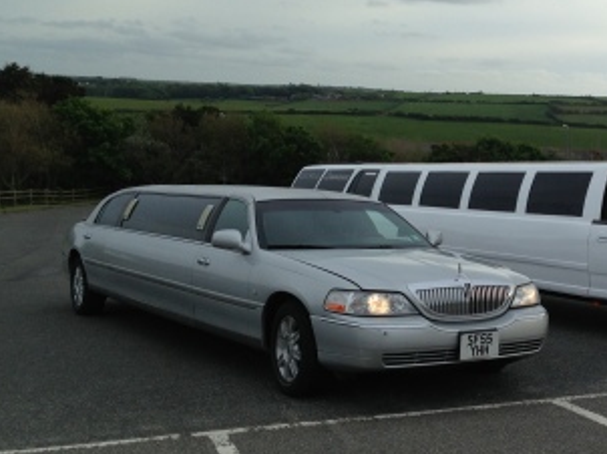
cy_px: 249
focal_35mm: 56
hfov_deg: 33.2
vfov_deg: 26.1
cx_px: 504
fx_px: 981
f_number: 2.4
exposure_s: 1/763
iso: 50
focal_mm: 4.13
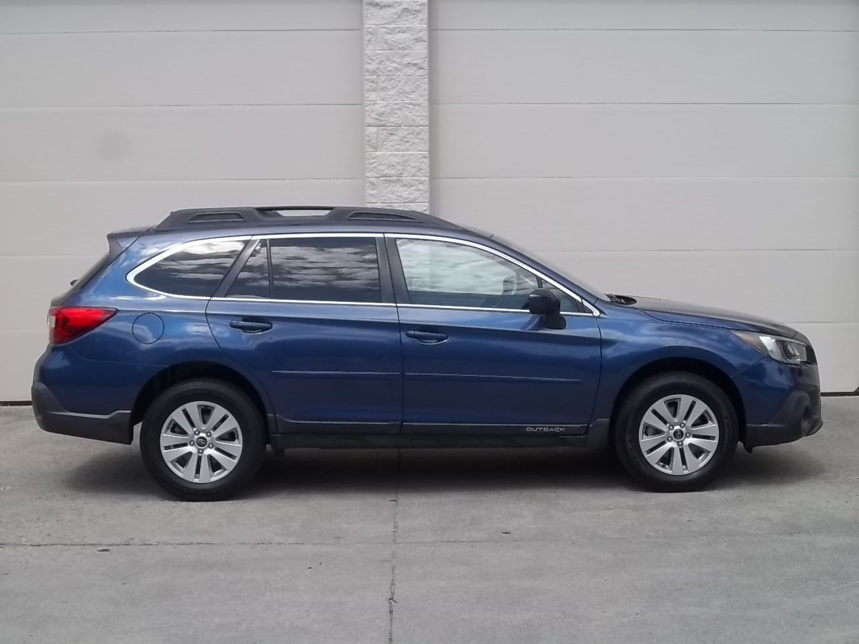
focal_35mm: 58
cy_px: 322
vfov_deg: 25.2
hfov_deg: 33.2
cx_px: 430
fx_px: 1439
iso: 64
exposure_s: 1/320
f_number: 5.34
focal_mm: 10.42
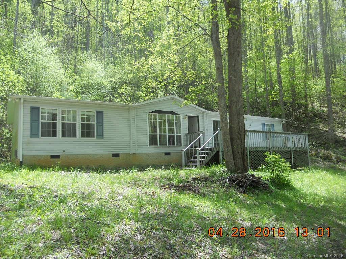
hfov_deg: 65.3
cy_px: 130
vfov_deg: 51.4
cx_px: 173
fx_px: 270
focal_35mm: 27
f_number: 3.2
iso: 80
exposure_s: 1/250
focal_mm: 4.9
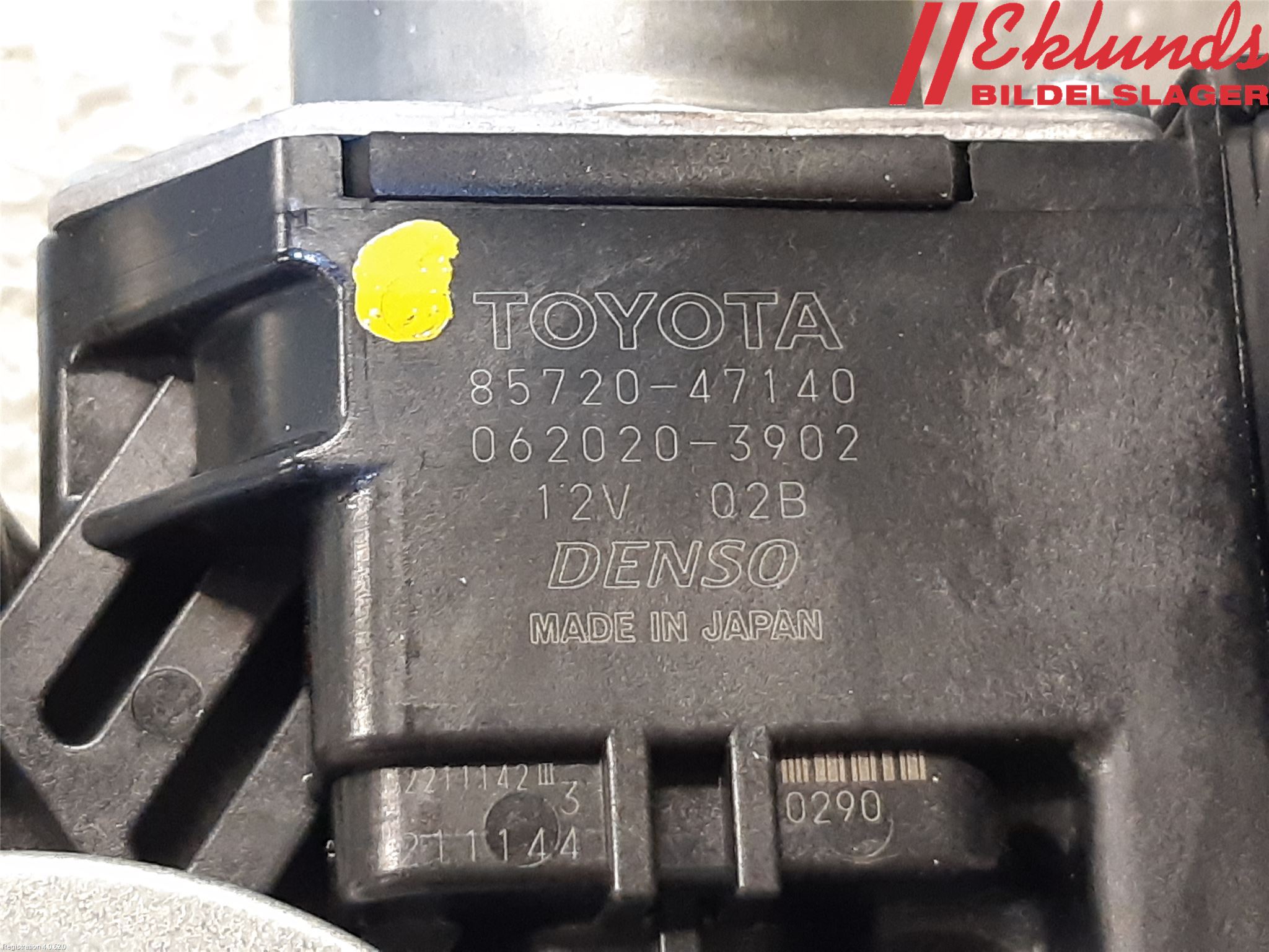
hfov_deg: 67.3
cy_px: 476
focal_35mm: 26
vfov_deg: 53.1
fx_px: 953
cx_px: 634
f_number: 1.7
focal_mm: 3.93
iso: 250
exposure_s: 1/50
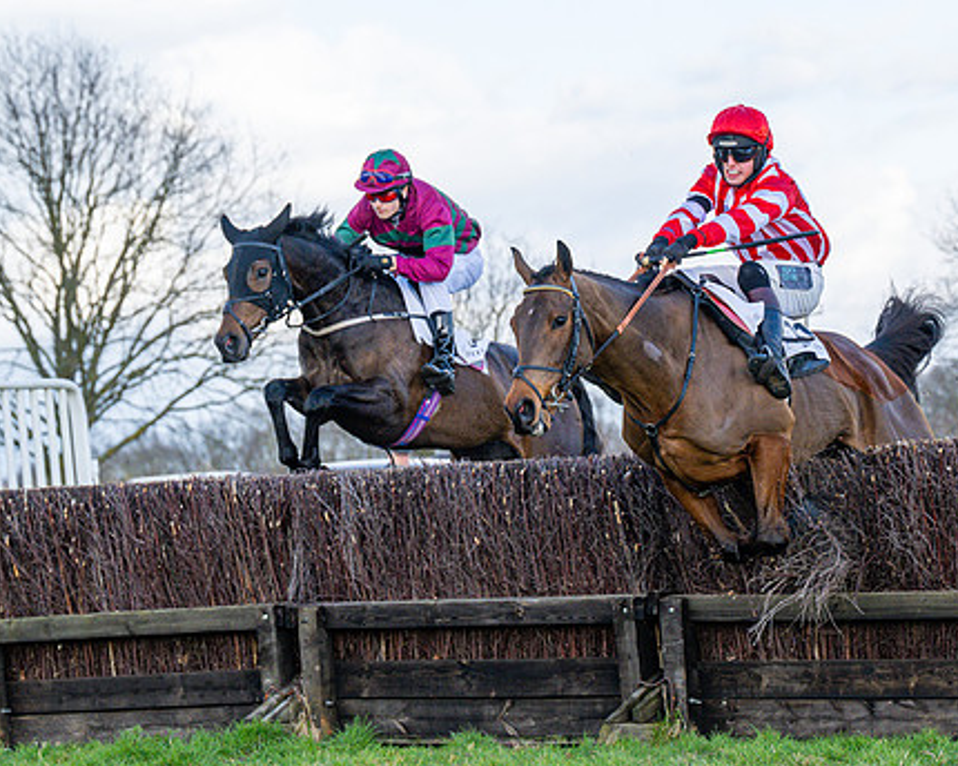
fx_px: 4650
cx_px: 671
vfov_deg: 9.4
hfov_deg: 11.7
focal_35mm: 164
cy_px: 324
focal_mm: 85
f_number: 4
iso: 500
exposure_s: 1/2500
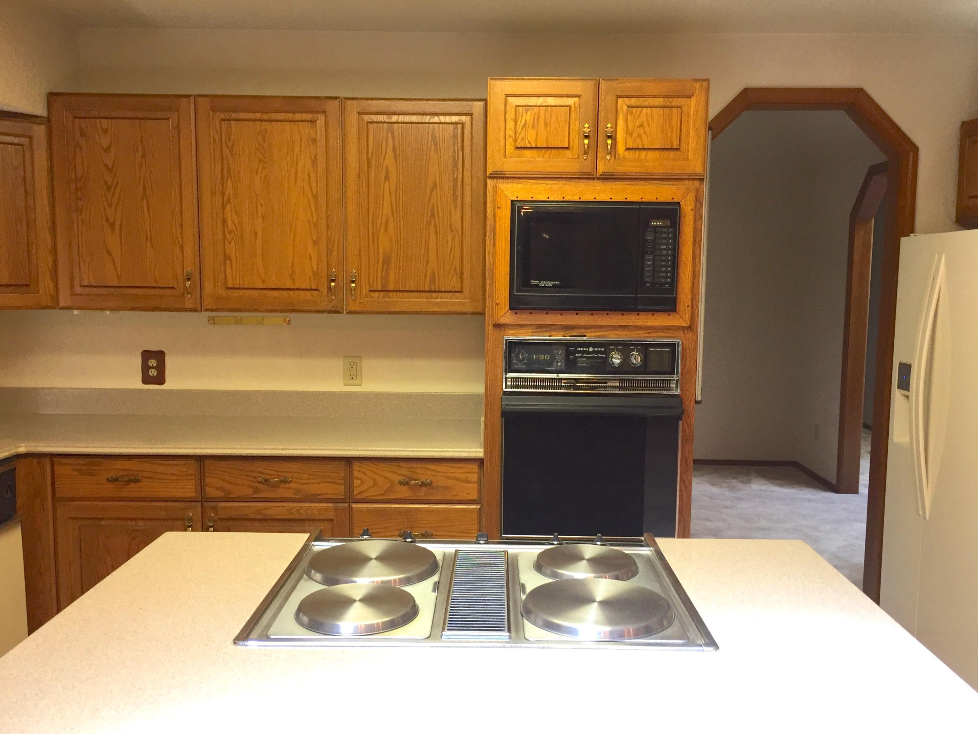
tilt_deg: -5.7
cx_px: 493
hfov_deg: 58.3
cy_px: 382
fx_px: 876
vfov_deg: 45.4
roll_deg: -2.6
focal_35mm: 31
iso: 40
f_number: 2.2
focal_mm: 4.15
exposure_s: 1/30
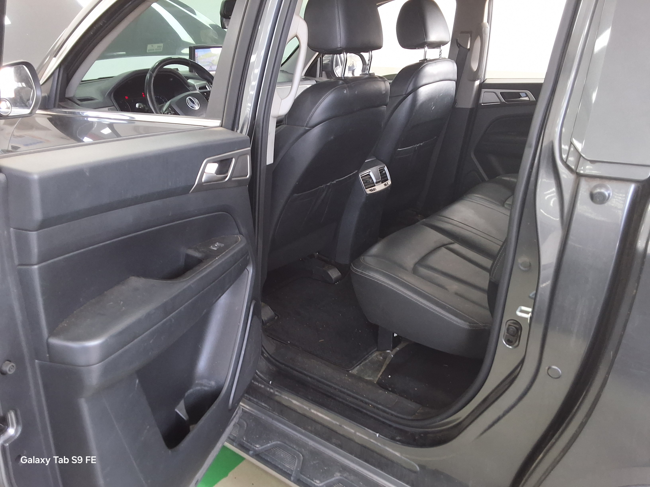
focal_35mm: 28
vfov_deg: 49.7
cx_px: 325
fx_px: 526
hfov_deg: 63.4
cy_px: 244
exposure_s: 1/40
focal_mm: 2.91
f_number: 1.9
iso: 80
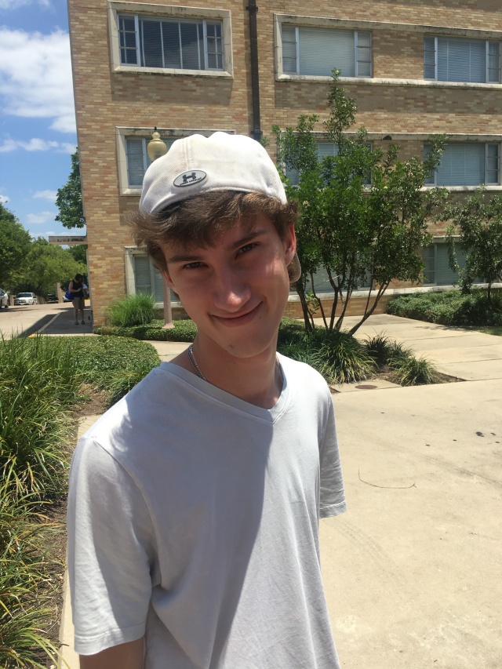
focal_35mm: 29
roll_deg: +1.9
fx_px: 561
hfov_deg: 48.2
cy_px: 334
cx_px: 251
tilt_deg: -6.2
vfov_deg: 61.7
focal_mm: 4.15
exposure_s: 1/1350
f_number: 2.2
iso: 25
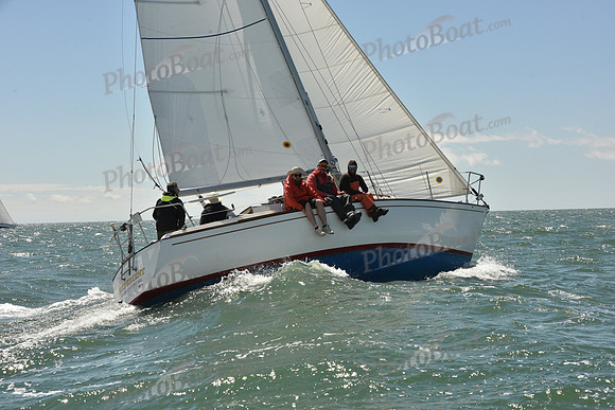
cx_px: 308
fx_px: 1196
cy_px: 205
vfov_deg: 19.5
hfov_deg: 28.8
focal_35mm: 70
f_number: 11
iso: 320
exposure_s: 1/800
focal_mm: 70
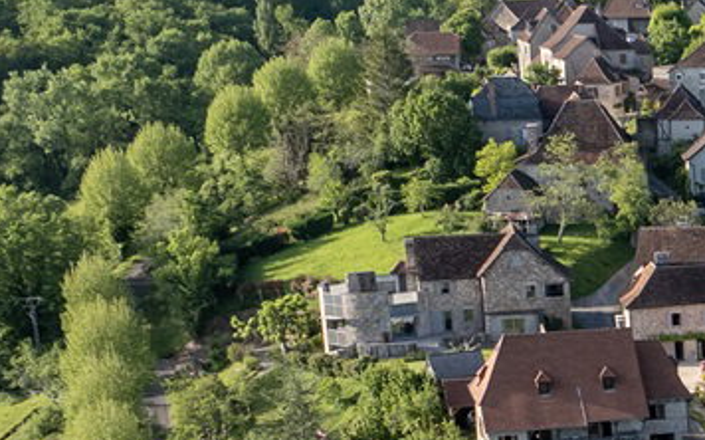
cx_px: 1146
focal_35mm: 113
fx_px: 2170
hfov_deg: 16.4
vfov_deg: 11.3
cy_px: 565
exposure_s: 1/1250
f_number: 2.8
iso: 210
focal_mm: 12.29
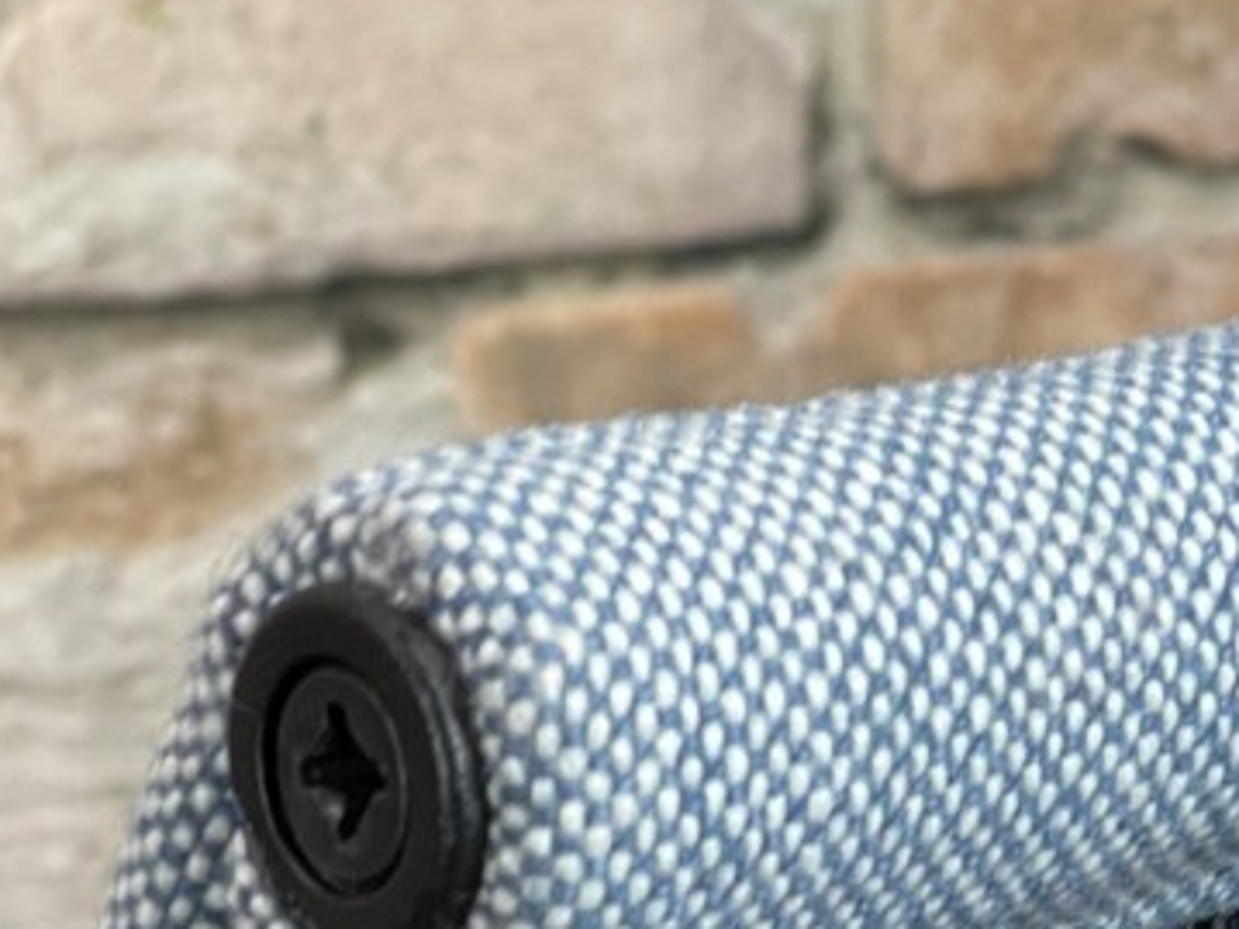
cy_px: 1399
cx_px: 1608
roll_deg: +2.2
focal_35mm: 214
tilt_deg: -21.9
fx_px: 7657
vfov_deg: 6.8
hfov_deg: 9.1
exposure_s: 1/50
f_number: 2.2
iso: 125
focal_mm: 7.5
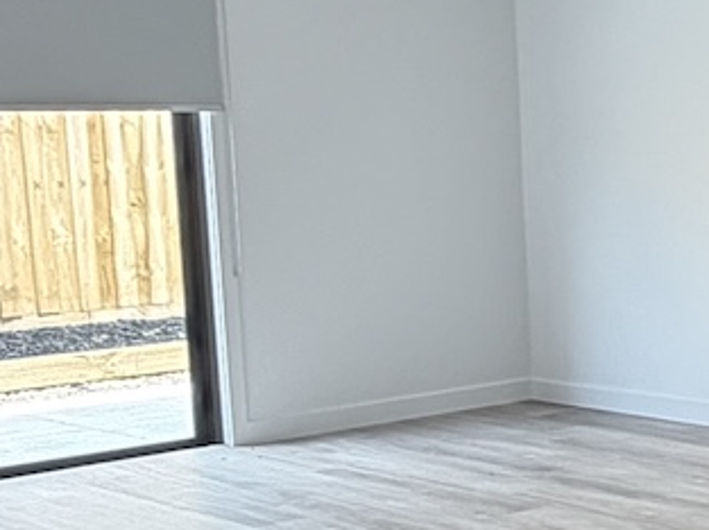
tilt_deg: -6.1
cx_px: 1262
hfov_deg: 18.2
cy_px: 297
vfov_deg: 17.1
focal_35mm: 86
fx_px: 1759
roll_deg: +0.4
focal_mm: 2.22
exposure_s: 1/100
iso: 160
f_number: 2.2
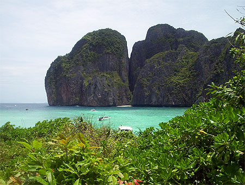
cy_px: 92
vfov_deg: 37.9
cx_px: 122
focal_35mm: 38
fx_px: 270
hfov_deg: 48.9
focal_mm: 4.99
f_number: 4.5
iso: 100
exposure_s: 1/919
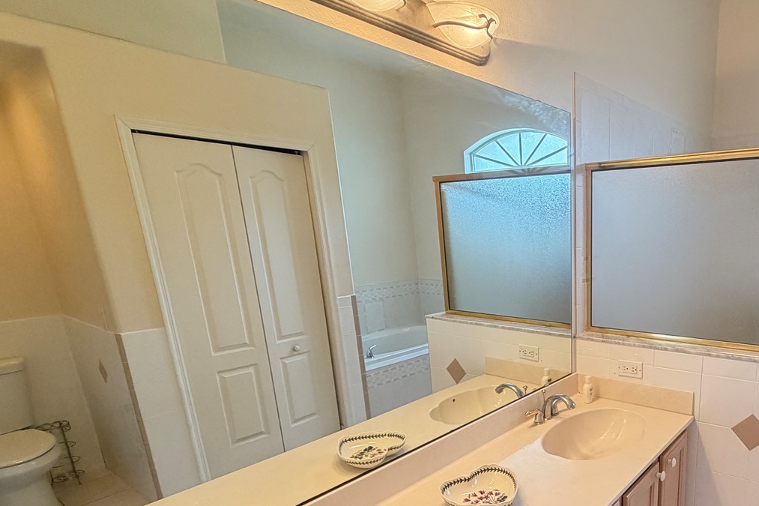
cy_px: 356
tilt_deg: -15.4
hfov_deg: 70.8
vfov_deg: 53.5
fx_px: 485
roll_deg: +0.6
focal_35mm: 23
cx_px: 572
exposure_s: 1/60
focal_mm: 2.22
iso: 320
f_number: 2.2
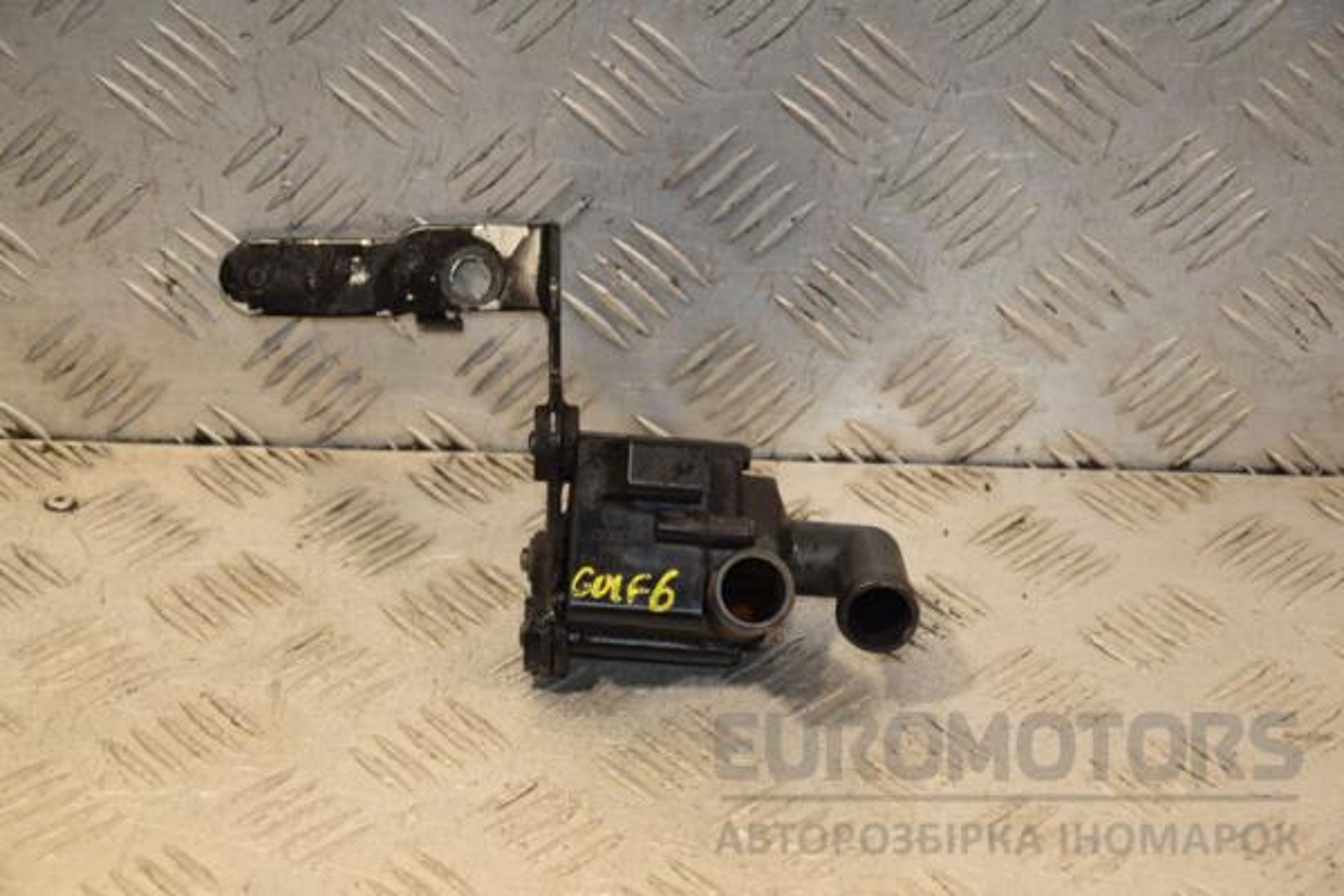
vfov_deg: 12.2
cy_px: 448
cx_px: 672
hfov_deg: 18.2
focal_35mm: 112
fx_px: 4200
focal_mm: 75
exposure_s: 1/200
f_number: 7.1
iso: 800
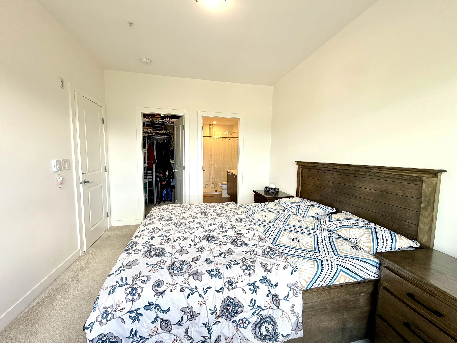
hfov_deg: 102.1
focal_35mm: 14
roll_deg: -0.5
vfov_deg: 85.7
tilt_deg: -4.7
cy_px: 172
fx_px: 185
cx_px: 228
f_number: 2.2
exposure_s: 1/120
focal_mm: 2.22
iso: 80
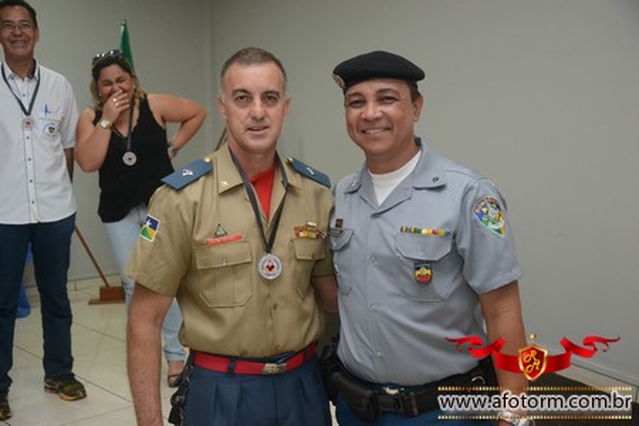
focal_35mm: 46
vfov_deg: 28.9
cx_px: 320
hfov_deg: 42.3
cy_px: 213
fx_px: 825
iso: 1600
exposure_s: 1/125
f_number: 4
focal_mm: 31
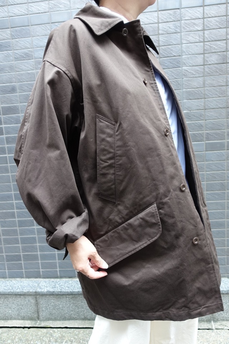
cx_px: 114
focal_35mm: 24
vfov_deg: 73.7
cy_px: 172
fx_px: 229
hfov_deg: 53.1
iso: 400
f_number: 1.8
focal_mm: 8.8
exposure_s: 1/30
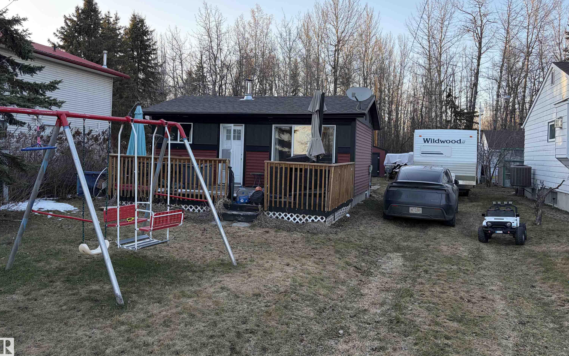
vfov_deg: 44.4
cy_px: 146
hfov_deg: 66.5
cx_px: 284
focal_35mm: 28
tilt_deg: +1.2
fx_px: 434
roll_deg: -0.9
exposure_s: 1/543
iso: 50
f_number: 1.6
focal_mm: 5.96
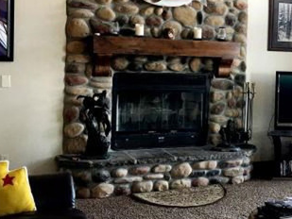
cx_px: 268
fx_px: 506
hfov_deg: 30.6
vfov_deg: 24.3
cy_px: 71
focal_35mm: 60
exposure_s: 1/30
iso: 32
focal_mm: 4.15
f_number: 2.2
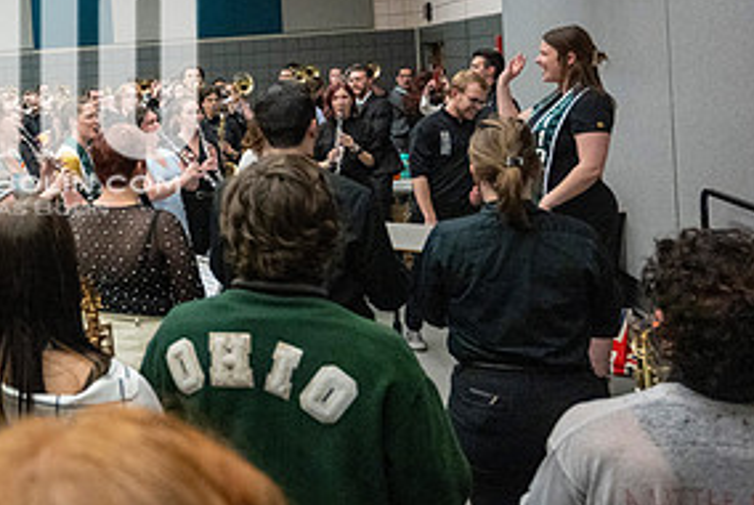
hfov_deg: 36.2
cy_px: 89
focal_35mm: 49
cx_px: -3
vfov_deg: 27.0
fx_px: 1027
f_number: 4
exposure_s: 1/500
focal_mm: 24
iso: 10000
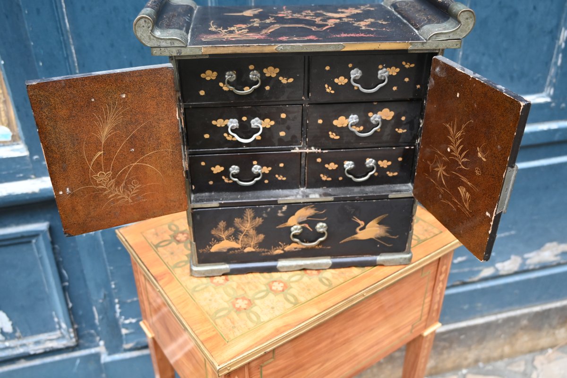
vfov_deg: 40.8
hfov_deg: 58.3
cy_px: 189
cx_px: 284
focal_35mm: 32
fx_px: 508
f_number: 3.5
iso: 500
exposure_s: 1/125
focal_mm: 21.5
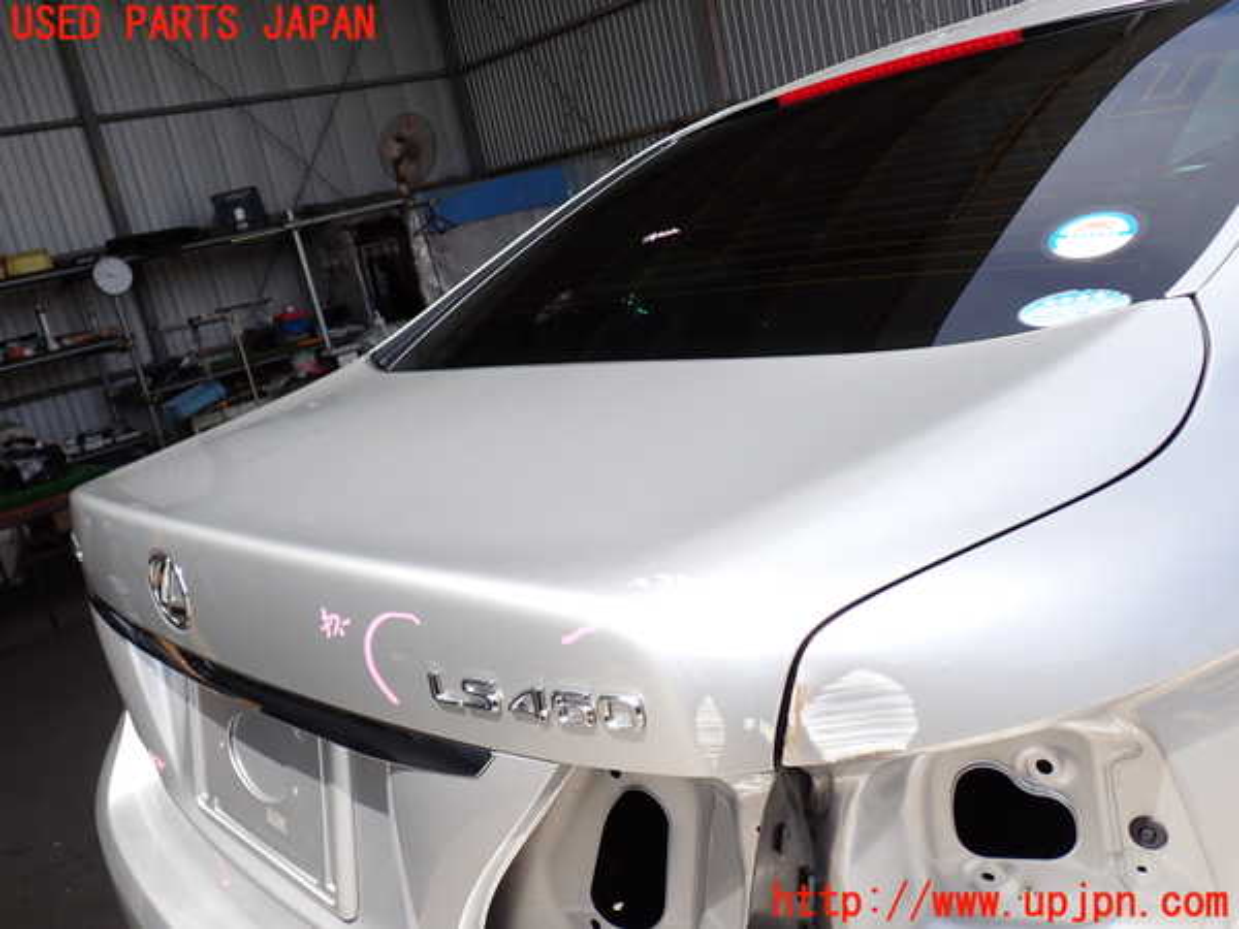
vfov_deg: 44.2
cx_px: 620
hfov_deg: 56.8
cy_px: 464
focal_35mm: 32
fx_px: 1145
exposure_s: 1/640
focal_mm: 5.79
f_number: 3.2
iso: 100
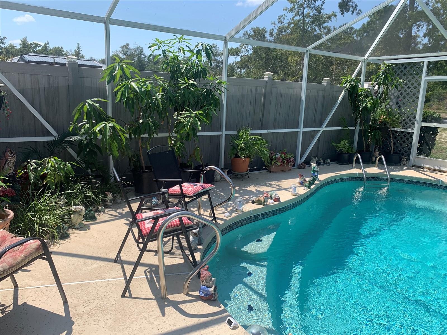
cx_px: 224
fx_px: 336
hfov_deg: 67.3
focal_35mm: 26
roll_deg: -3.2
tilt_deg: -9.9
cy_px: 168
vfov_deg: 53.1
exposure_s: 1/1387
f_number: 1.8
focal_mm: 4.25
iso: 25
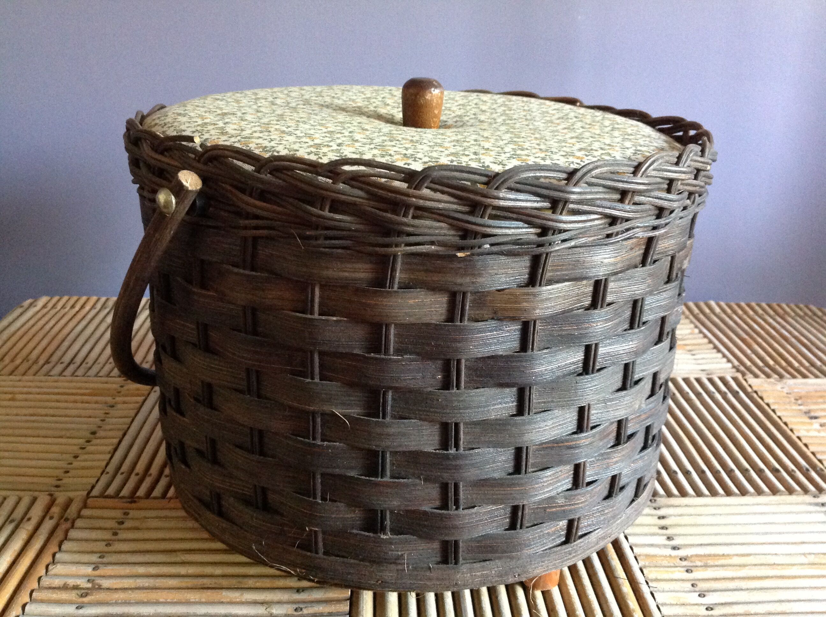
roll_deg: -1.4
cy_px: 308
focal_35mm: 35
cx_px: 413
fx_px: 834
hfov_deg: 52.7
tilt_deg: -20.0
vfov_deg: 40.6
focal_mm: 4.28
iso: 500
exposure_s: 1/15
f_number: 2.4
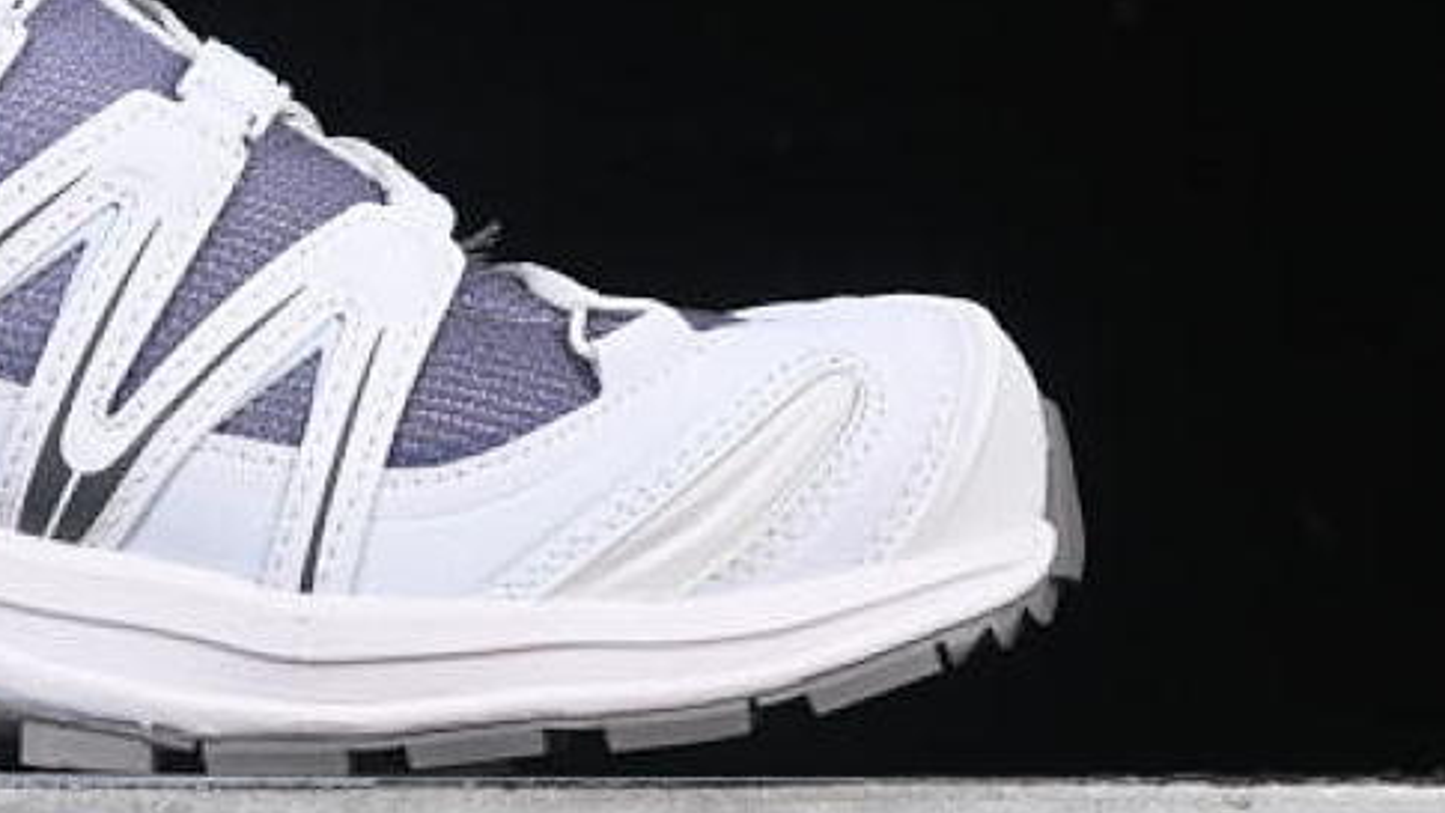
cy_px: 107
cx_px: -101
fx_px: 6706
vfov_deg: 6.9
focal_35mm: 175
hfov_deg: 12.1
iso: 160
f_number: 8
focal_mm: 50
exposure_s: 1/80
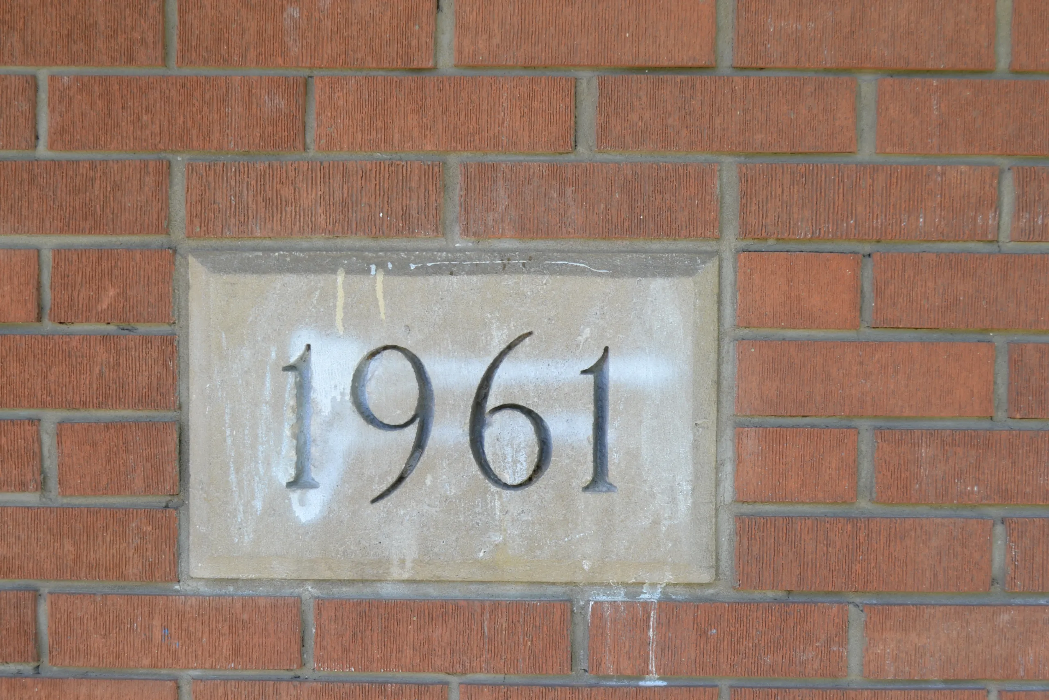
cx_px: 524
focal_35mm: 44
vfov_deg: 30.9
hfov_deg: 45.0
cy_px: 350
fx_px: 1268
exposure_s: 1/125
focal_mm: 29
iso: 220
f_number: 5.6
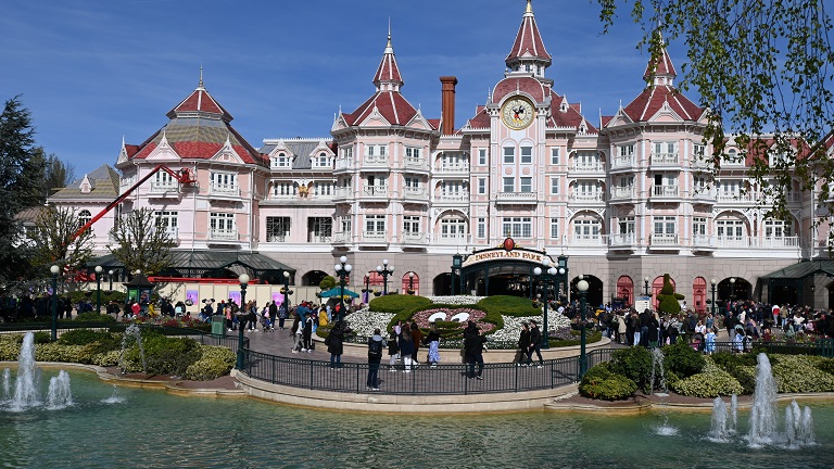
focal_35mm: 37
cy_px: 239
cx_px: 421
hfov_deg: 54.2
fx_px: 814
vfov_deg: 32.1
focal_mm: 22.5
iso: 100
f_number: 10
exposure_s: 1/400
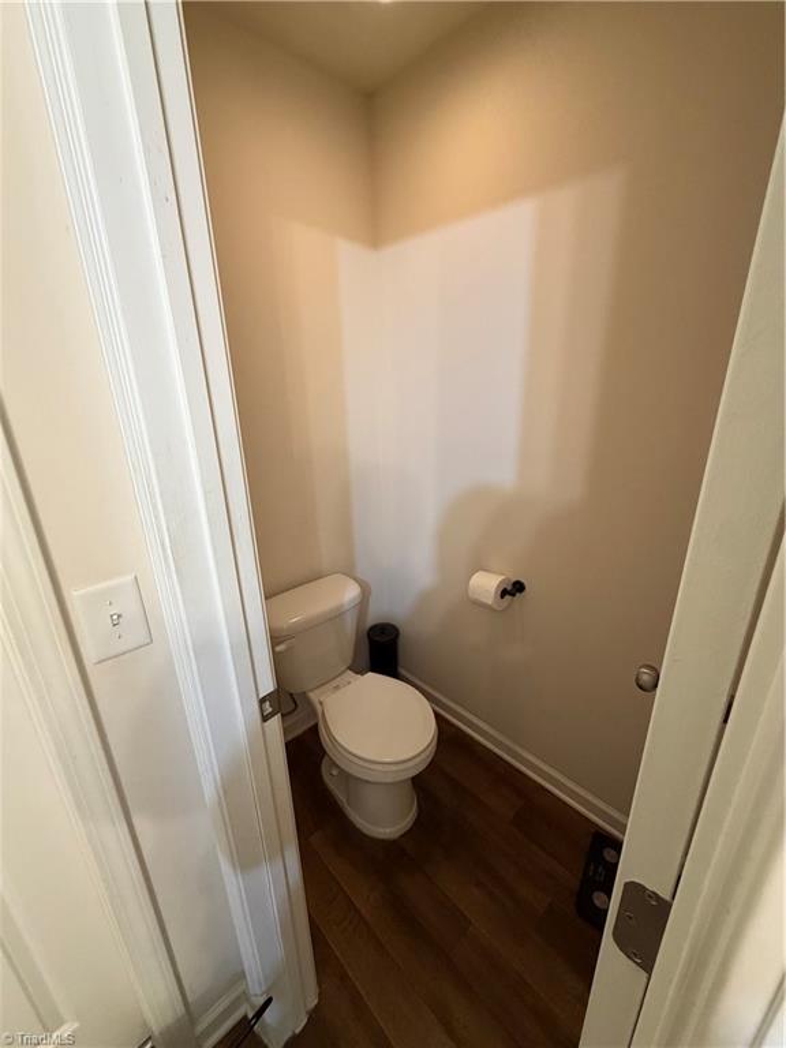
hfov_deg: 85.7
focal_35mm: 14
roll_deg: +0.7
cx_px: 393
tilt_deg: -18.0
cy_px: 524
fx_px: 424
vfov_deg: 102.1
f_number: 2.2
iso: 320
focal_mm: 2.22
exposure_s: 1/60
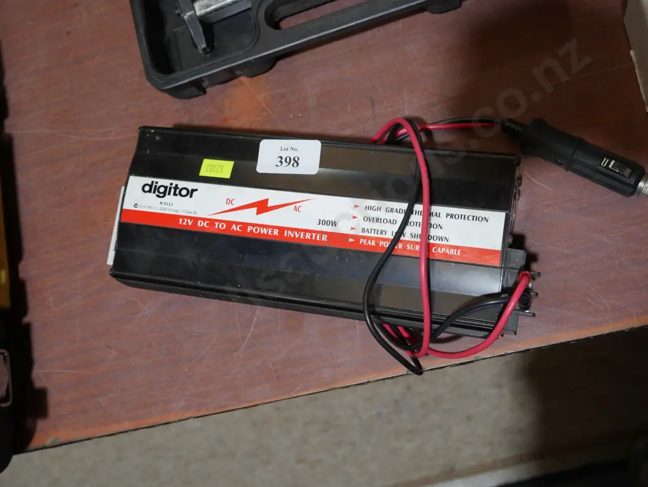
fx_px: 749
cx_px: 324
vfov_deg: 36.0
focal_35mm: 40
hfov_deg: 46.8
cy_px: 244
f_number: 4.5
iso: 250
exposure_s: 1/60
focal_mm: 20
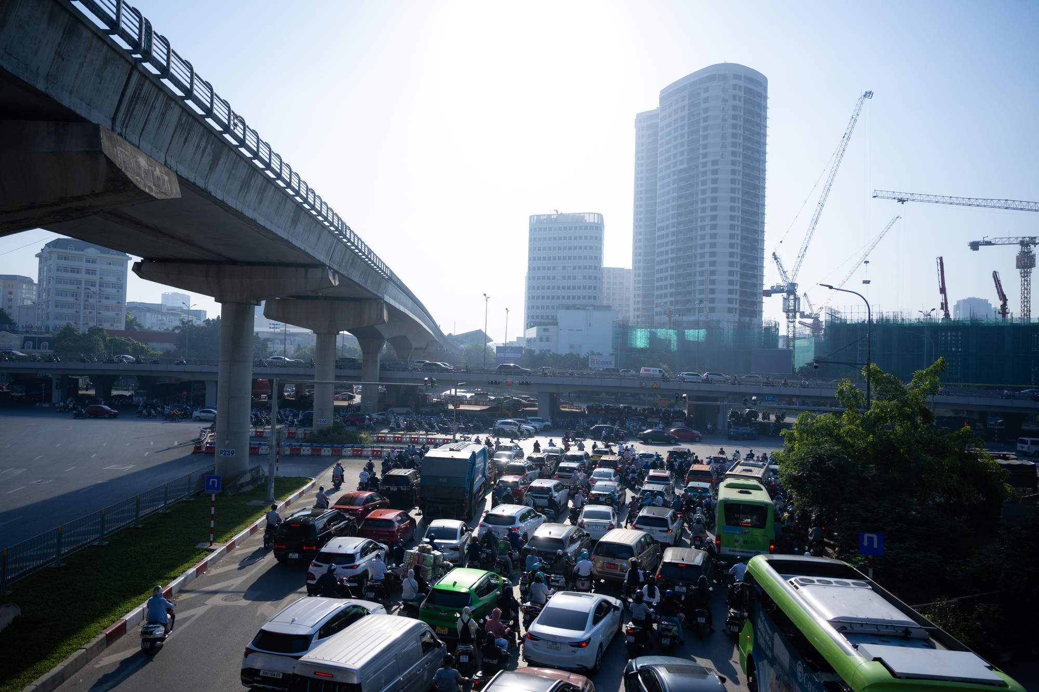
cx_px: 520
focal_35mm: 26
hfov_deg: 70.4
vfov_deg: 50.4
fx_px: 736
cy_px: 346
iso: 160
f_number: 2.8
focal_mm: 25.5
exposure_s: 1/3200
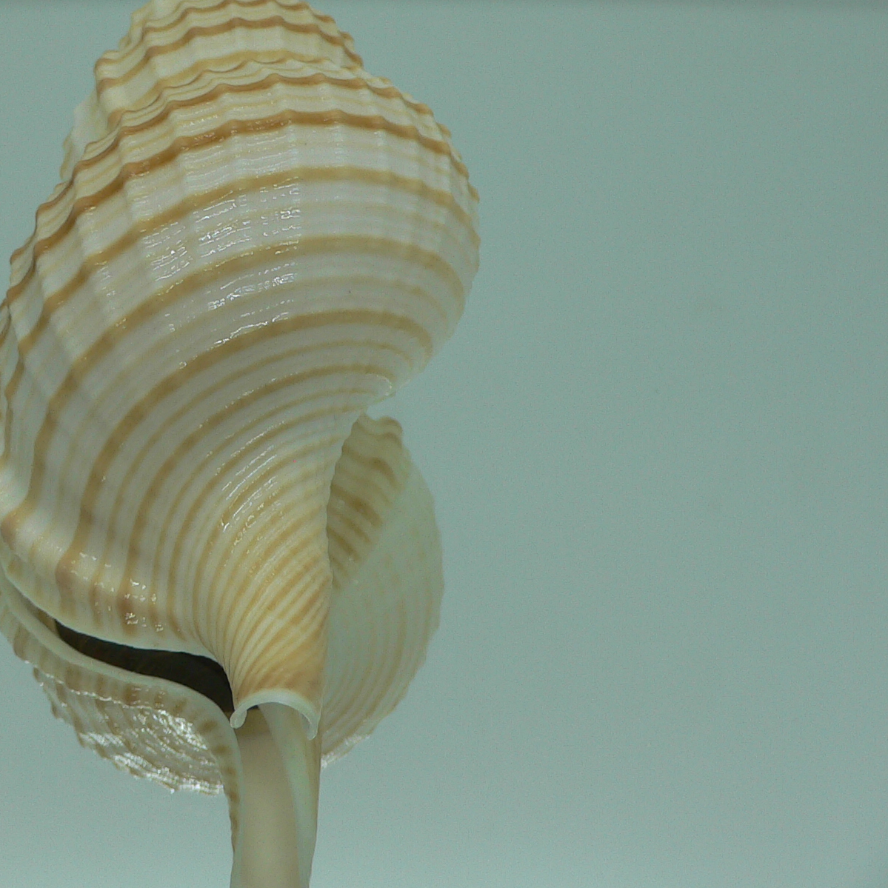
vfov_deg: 32.7
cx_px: 211
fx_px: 1509
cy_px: 351
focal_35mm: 52
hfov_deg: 32.1
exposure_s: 1/60
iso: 80
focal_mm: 4.6
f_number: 2.8
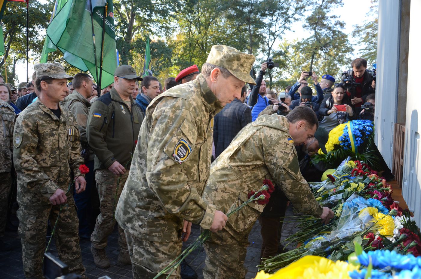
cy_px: 140
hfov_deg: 67.5
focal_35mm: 27
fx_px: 315
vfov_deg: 47.7
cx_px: 210
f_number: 3.5
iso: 400
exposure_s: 1/400
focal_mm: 18
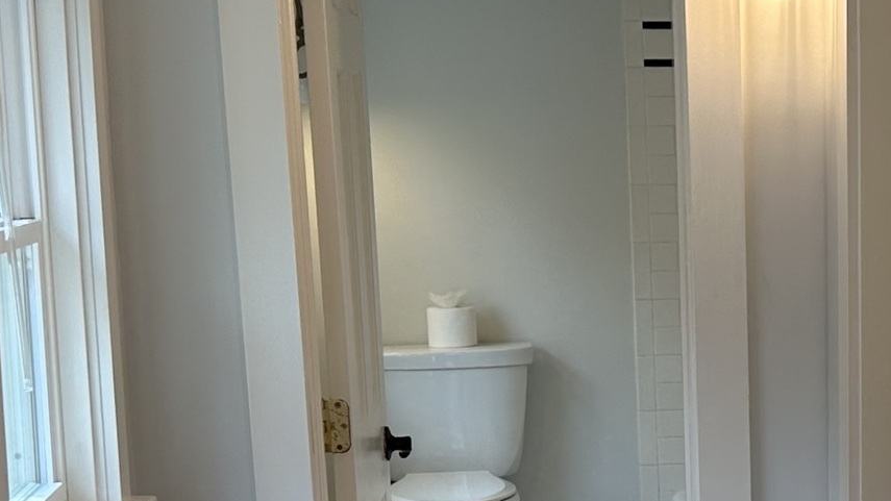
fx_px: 2221
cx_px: 899
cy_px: 592
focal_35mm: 94
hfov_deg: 21.8
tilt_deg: -12.7
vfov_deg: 12.6
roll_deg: -0.4
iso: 80
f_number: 1.78
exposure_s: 1/120
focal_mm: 6.86
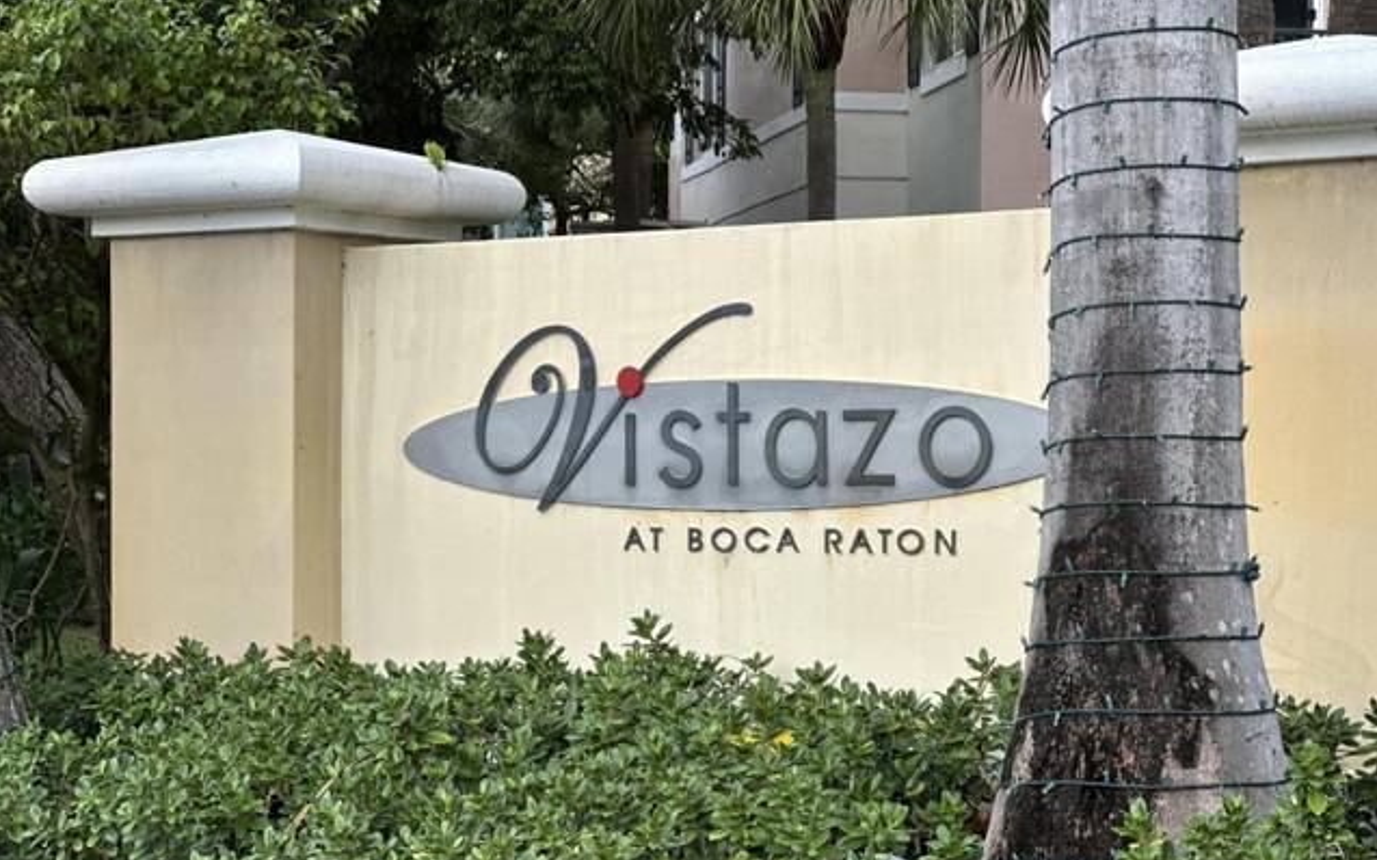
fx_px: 3077
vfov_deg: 15.9
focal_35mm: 82
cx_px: 687
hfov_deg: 25.2
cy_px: 501
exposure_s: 1/121
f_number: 2.8
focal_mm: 9
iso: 64
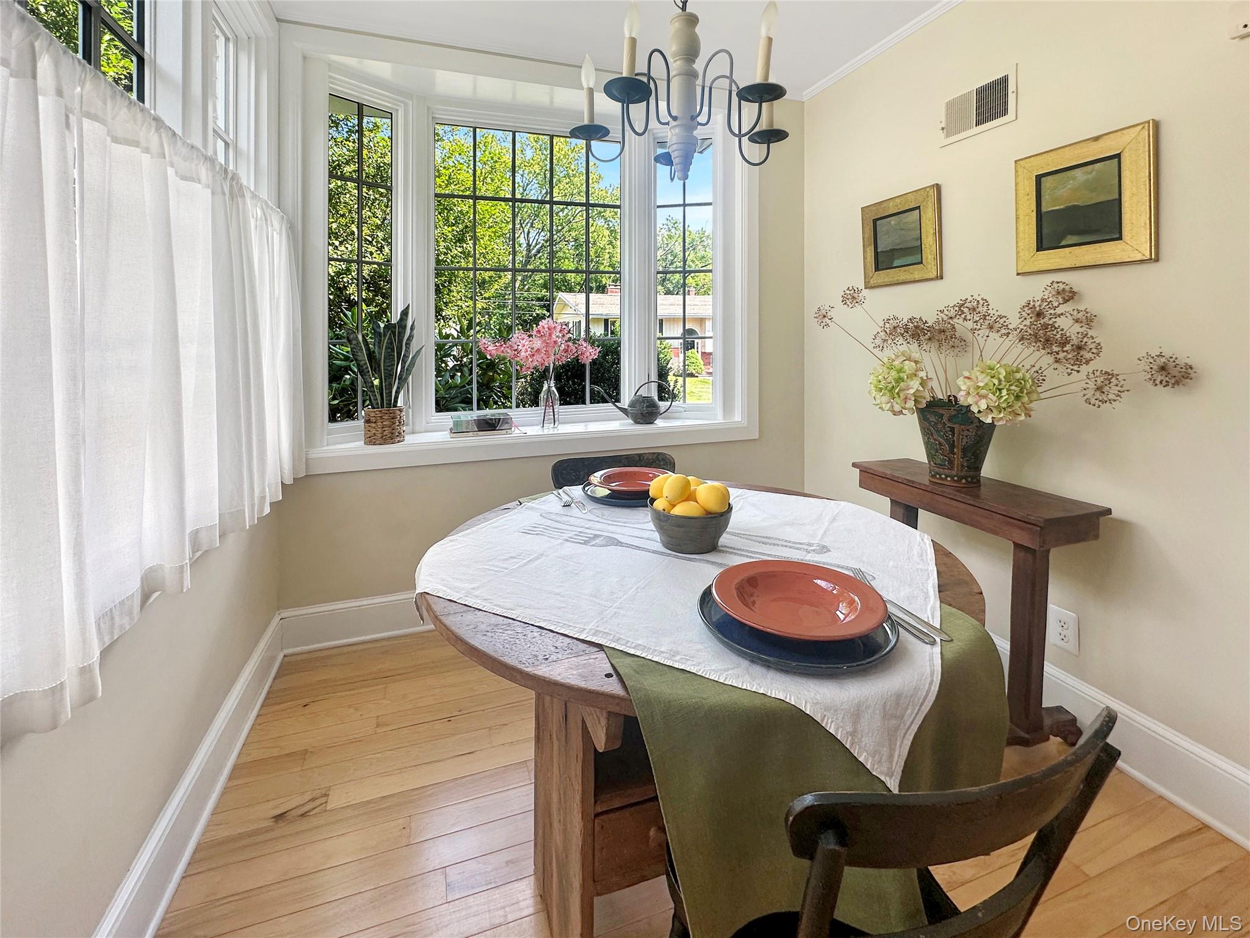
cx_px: 625
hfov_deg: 102.1
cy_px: 469
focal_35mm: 14
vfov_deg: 85.7
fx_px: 506
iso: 40
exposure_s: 1/139
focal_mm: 2.22
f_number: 2.2
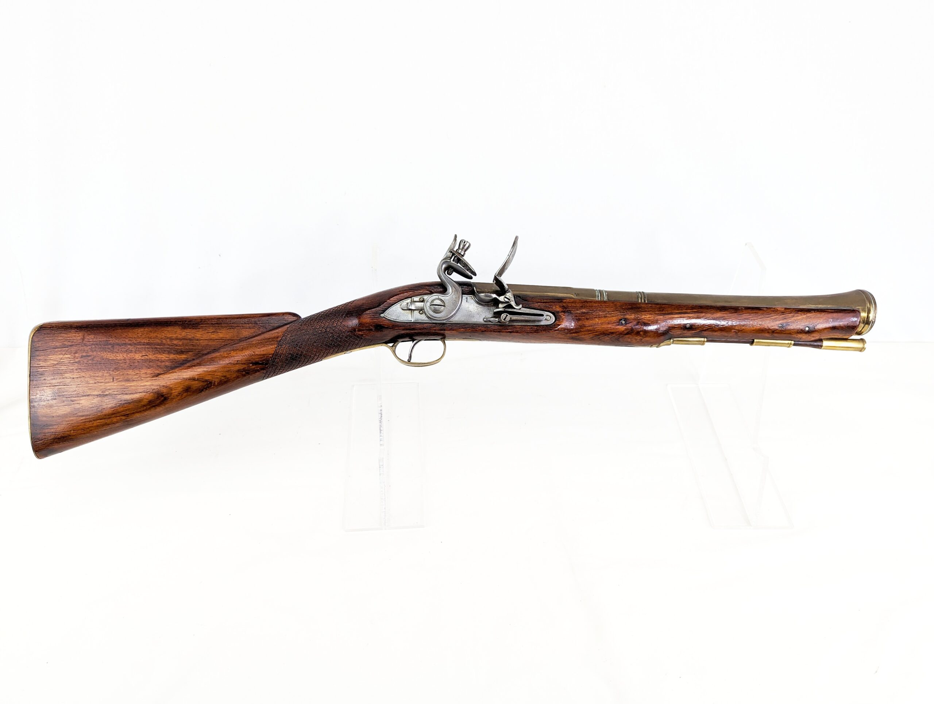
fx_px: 649
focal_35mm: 24
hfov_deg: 71.5
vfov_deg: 56.9
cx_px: 467
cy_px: 352
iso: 98
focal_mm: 6.81
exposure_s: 1/278
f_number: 1.85
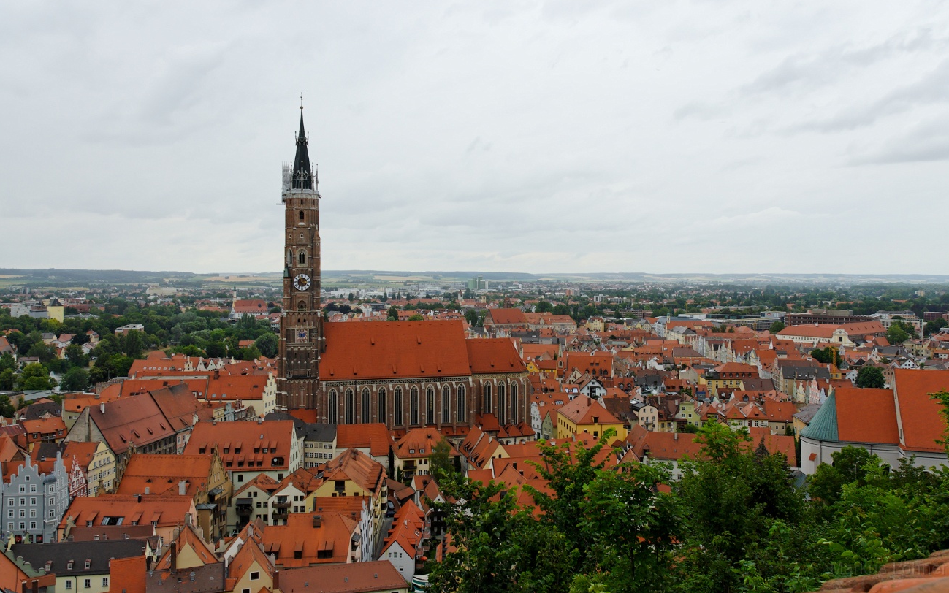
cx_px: 480
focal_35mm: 28
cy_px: 271
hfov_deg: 66.5
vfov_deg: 44.5
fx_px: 724
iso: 100
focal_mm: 18
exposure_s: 1/90
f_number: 8
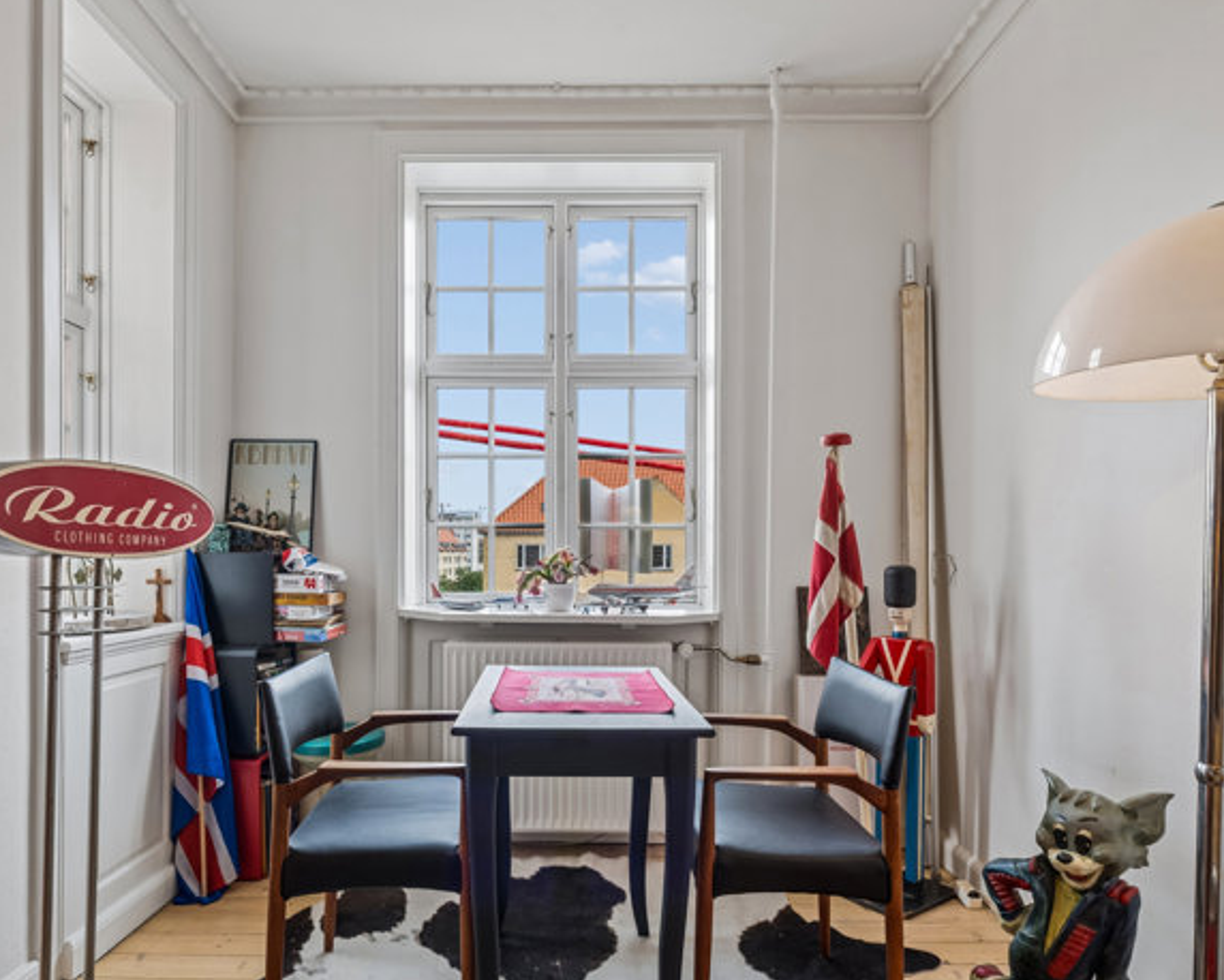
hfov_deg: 77.4
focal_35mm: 21
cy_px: 560
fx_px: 761
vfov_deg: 65.3
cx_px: 556
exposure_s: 1/10
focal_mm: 16
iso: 160
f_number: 11
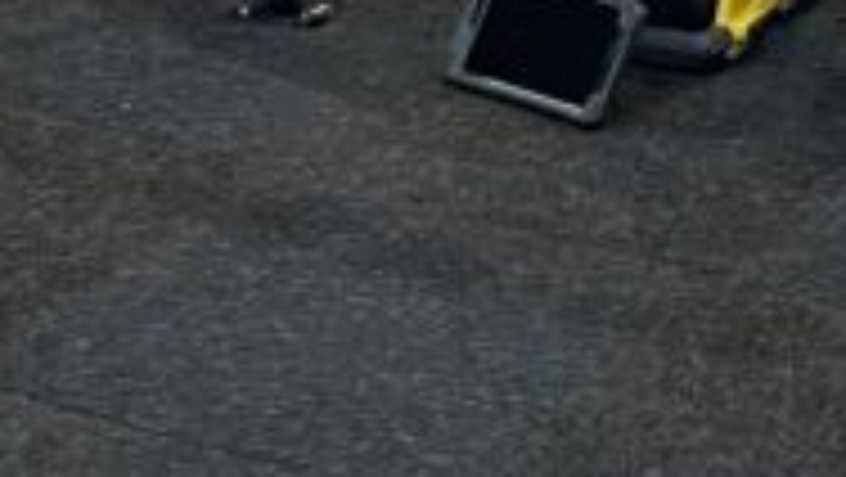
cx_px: 958
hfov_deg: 13.6
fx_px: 3457
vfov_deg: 7.8
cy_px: -234
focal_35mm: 154
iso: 200
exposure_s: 1/60
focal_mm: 4.2
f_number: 1.6
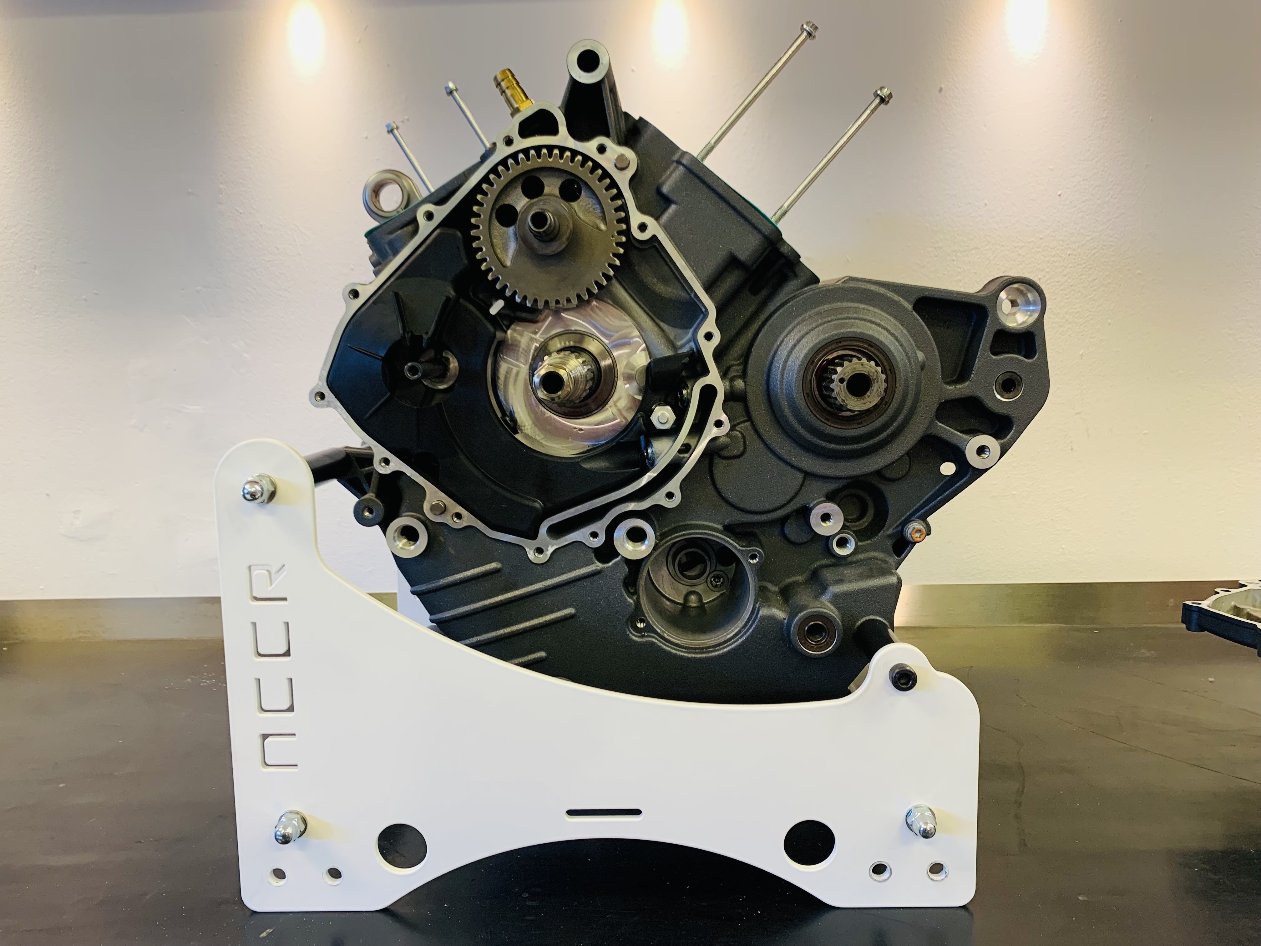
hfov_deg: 67.3
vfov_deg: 53.1
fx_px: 947
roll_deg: +0.5
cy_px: 473
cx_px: 630
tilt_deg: -6.3
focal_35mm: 26
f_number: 1.8
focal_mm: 4.25
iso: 80
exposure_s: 1/50
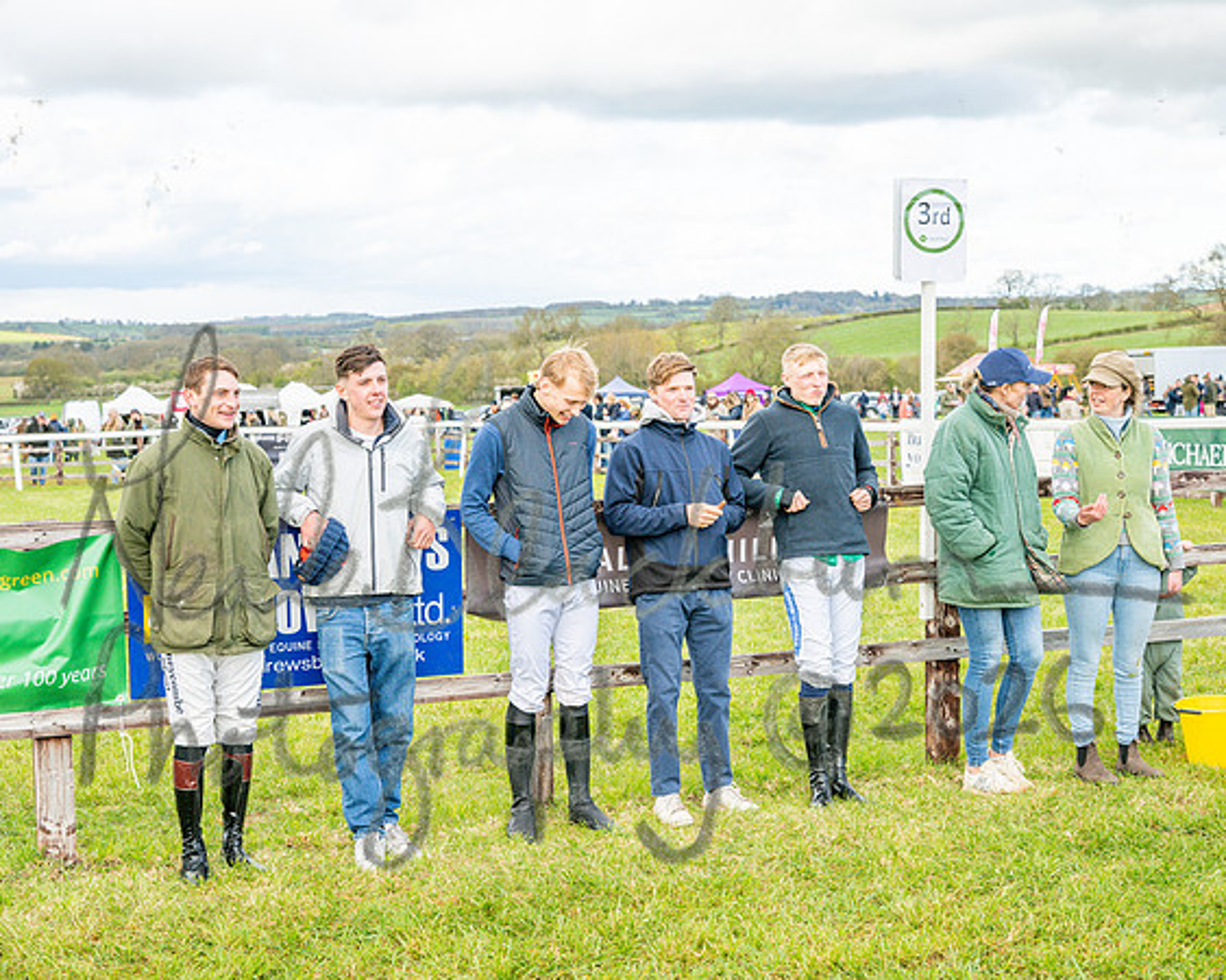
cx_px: 617
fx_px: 2002
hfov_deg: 34.1
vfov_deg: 27.5
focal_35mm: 55
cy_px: 490
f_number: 5
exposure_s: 1/800
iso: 400
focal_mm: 49
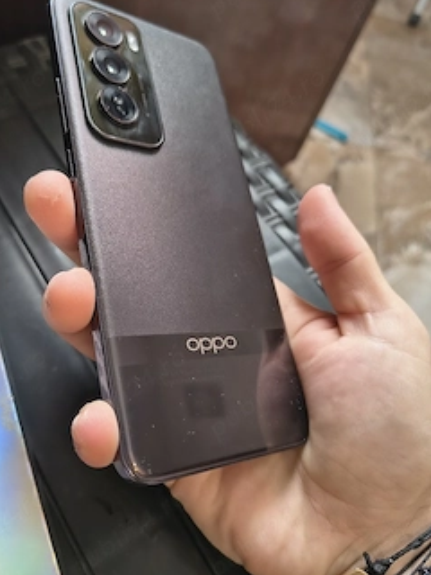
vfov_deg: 59.9
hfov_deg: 46.4
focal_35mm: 30
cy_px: 275
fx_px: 498
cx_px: 163
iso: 574
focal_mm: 5.56
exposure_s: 1/50.3
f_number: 1.8
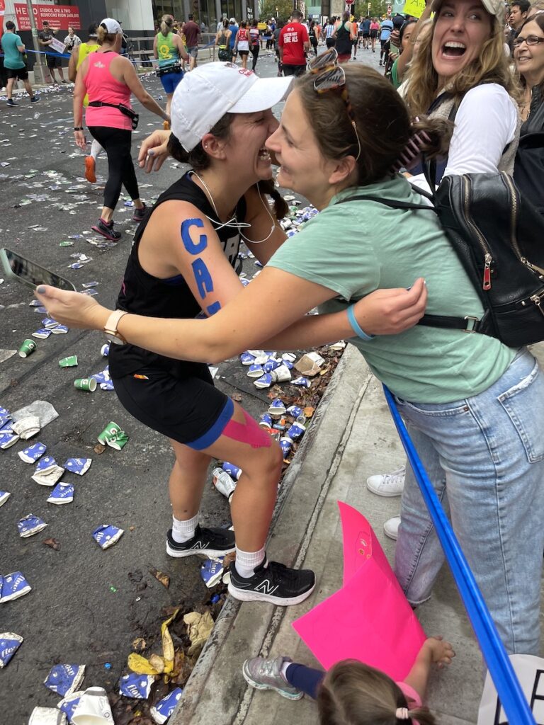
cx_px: 272
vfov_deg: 67.3
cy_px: 362
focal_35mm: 26
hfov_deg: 53.1
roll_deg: +2.6
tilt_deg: -27.1
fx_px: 545
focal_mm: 4.2
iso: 32
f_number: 1.6
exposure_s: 1/185
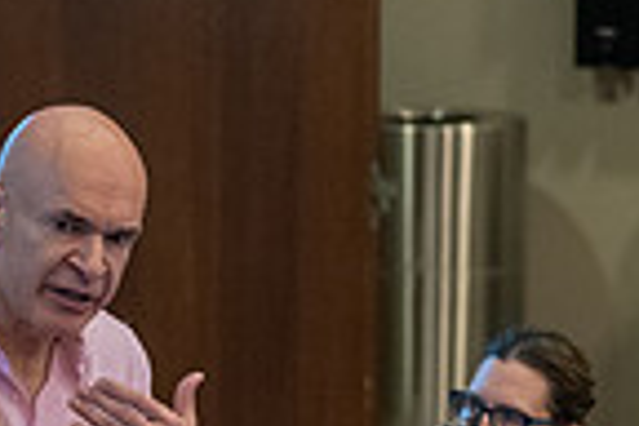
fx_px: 7028
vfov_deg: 3.5
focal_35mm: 396
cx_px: -231
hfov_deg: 5.2
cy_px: 295
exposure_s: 1/200
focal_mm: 98
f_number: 3.2
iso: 2000
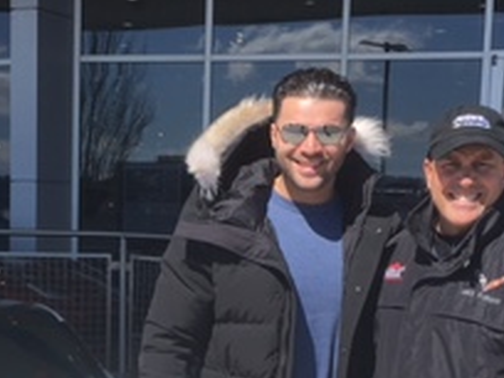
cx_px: 126
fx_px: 1325
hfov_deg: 21.4
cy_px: 418
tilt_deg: -6.5
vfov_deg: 15.8
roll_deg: -1.5
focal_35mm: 91
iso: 25
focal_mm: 4.15
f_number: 2.2
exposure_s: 1/1183
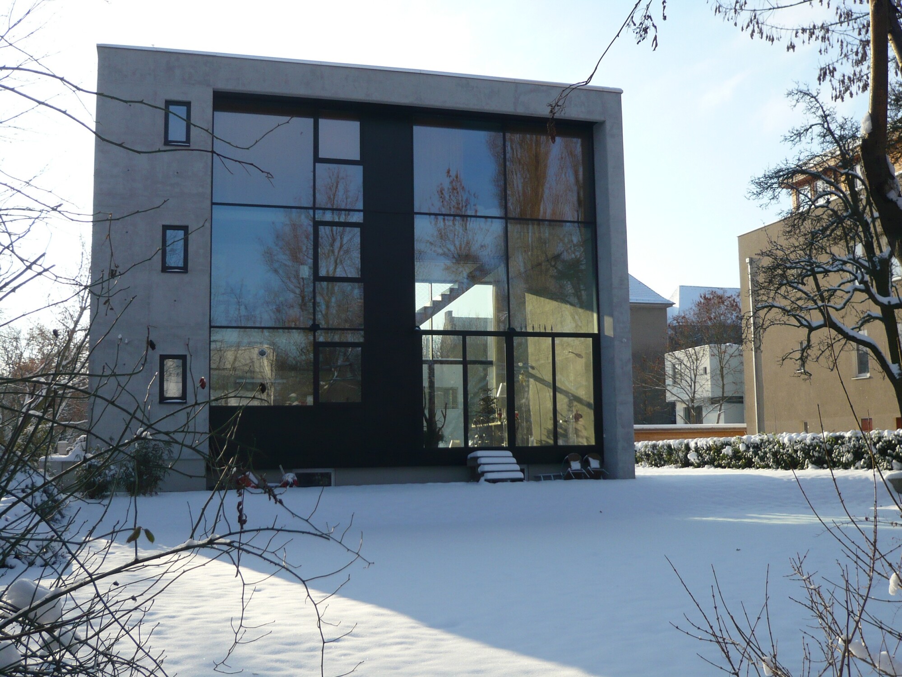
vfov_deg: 37.7
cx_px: 451
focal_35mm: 38
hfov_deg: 49.0
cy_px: 338
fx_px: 990
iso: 100
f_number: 3.2
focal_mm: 6.2
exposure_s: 1/800
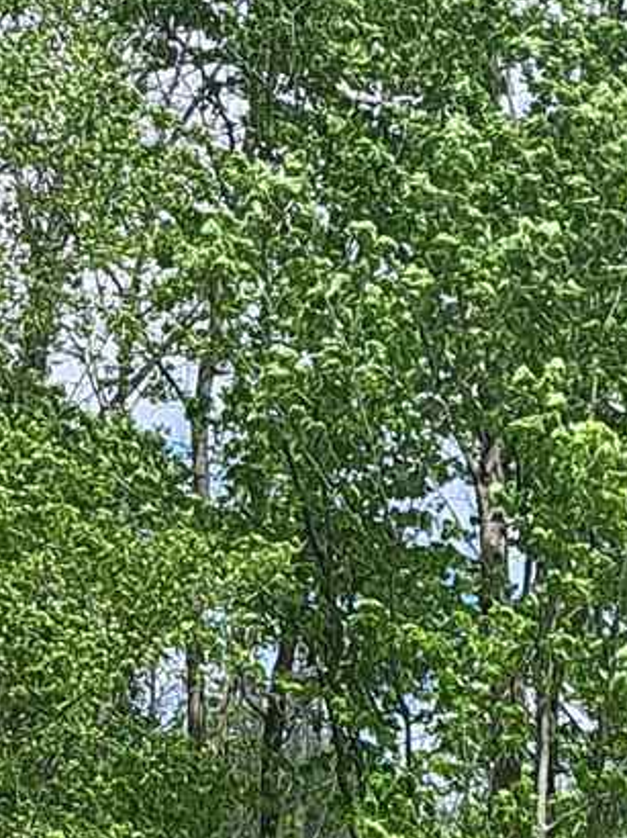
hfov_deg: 10.5
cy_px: 1772
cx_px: 1043
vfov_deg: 12.5
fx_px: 3264
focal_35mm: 135
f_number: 1.8
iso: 50
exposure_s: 1/1022
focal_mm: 5.23
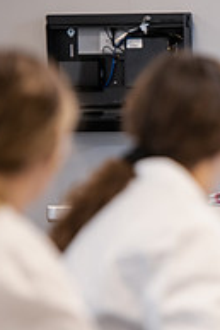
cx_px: 375
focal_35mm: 435
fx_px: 3980
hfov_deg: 3.2
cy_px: 184
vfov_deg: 4.7
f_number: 3.2
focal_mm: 145
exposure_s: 1/200
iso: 800
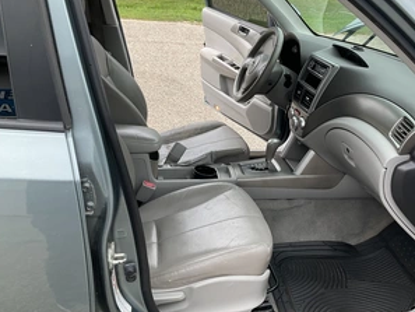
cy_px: 161
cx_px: 261
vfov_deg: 36.8
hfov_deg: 47.4
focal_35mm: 39
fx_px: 468
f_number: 1.8
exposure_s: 1/122
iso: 20
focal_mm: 3
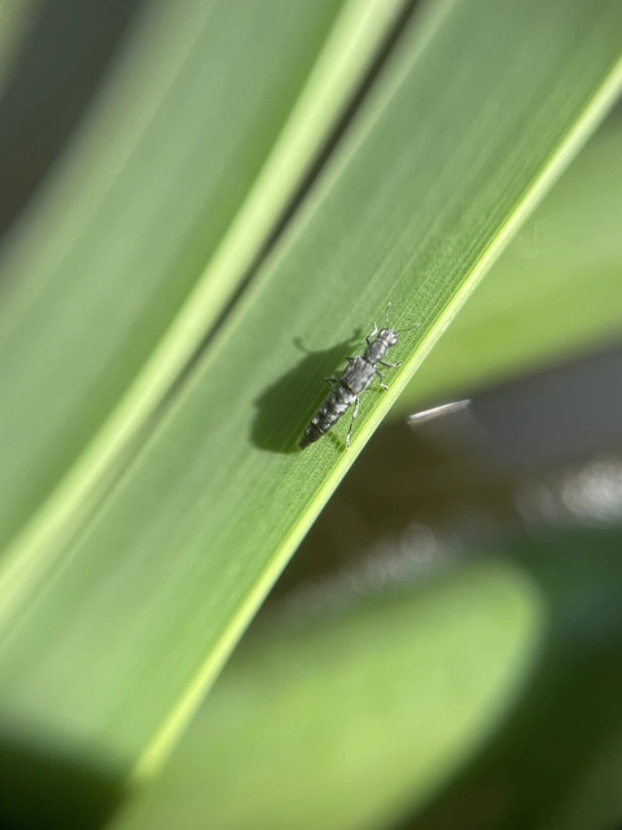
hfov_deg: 53.1
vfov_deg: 67.3
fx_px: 623
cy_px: 415
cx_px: 311
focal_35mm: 26
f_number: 1.6
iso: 32
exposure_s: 1/888
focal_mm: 4.2
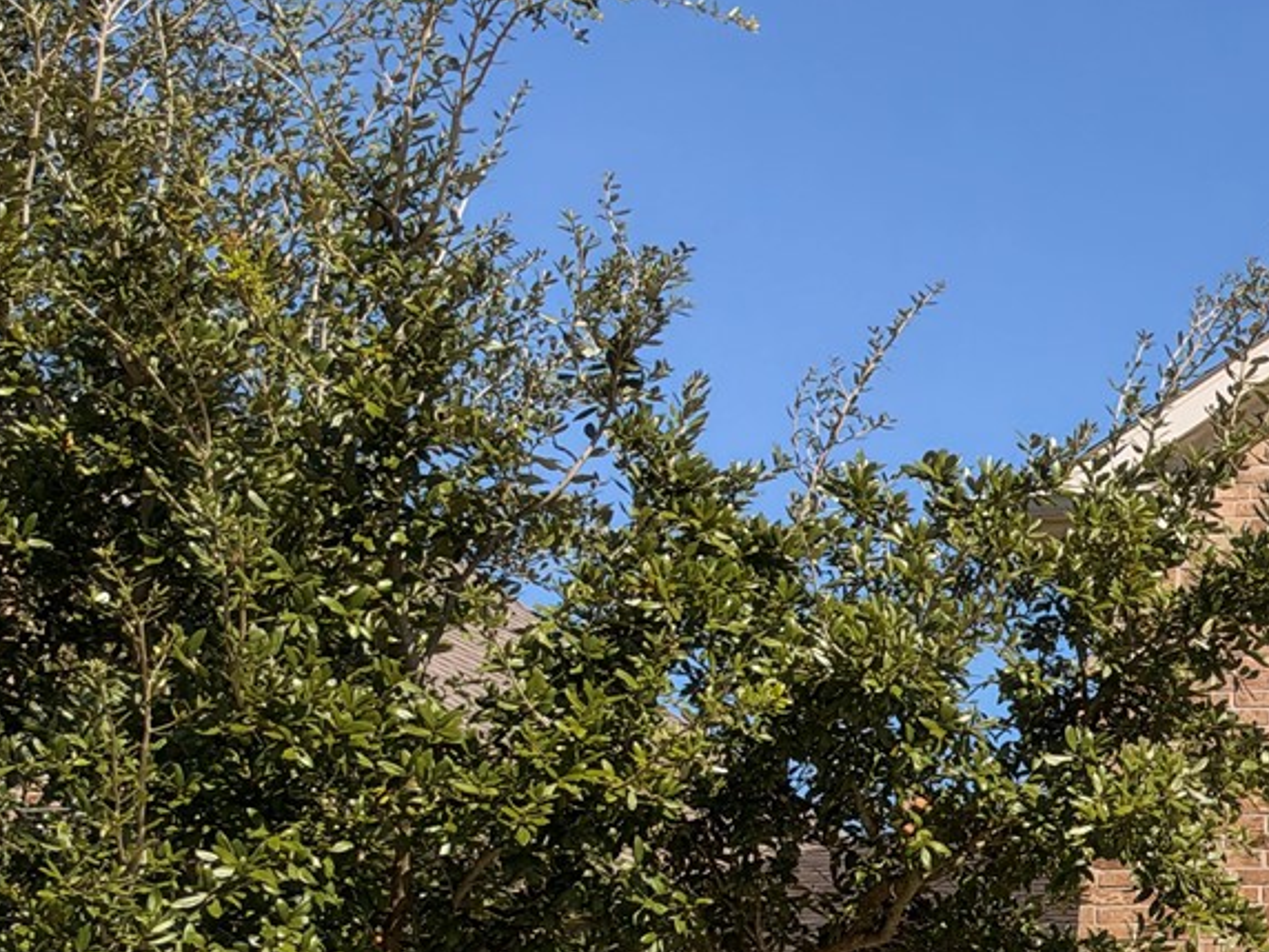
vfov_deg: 16.8
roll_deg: +0.7
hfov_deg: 18.3
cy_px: 965
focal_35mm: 86
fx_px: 3153
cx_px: 2236
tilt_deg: +10.8
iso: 64
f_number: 1.8
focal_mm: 6.93
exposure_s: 1/4587
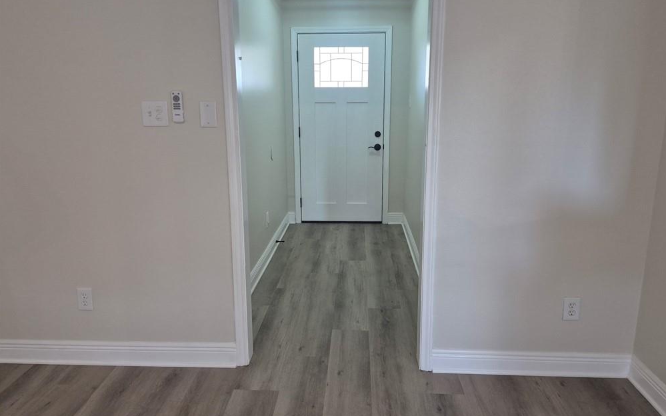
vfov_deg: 49.2
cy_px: 189
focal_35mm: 25
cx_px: 337
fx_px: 454
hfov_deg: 72.6
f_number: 1.8
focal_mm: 5.4
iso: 320
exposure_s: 1/120
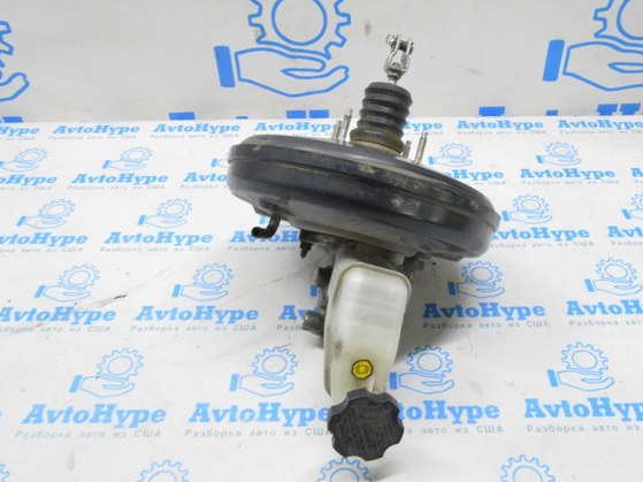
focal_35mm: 33
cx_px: 359
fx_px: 613
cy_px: 239
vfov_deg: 42.9
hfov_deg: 55.2
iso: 6400
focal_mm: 20
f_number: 20
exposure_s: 1/15
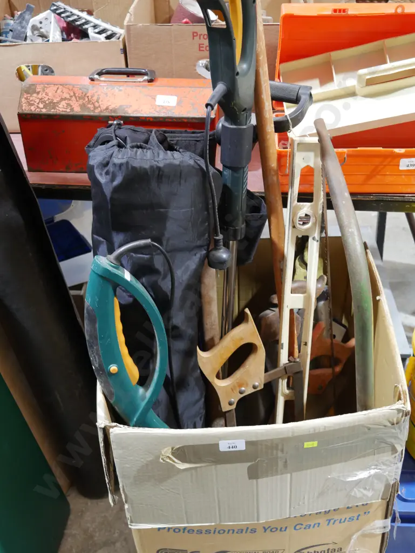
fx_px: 607
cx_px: 208
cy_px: 276
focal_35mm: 38
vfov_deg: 49.0
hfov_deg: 37.8
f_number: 4.1
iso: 1600
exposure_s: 1/60
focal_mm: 19
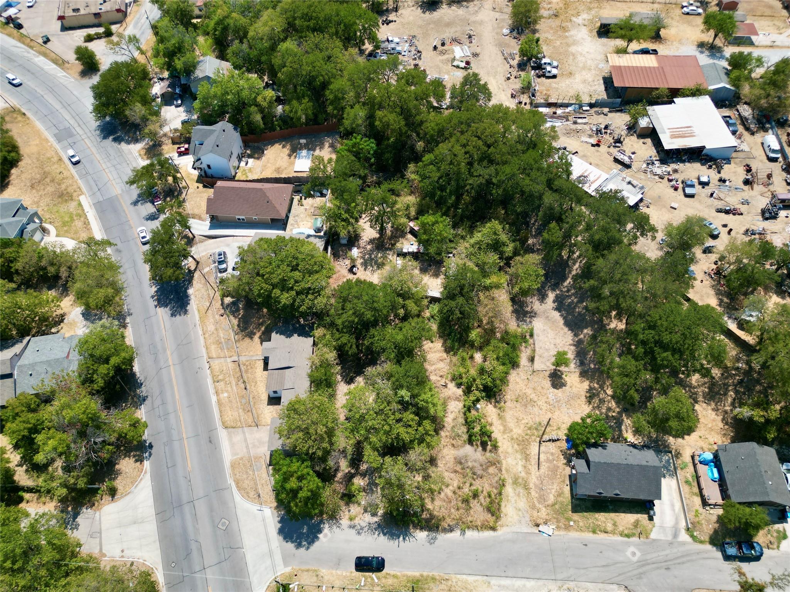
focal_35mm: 24
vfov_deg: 56.8
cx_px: 395
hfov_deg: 71.6
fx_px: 548
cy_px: 296
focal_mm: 6.72
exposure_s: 1/2500
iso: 140
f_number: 1.7
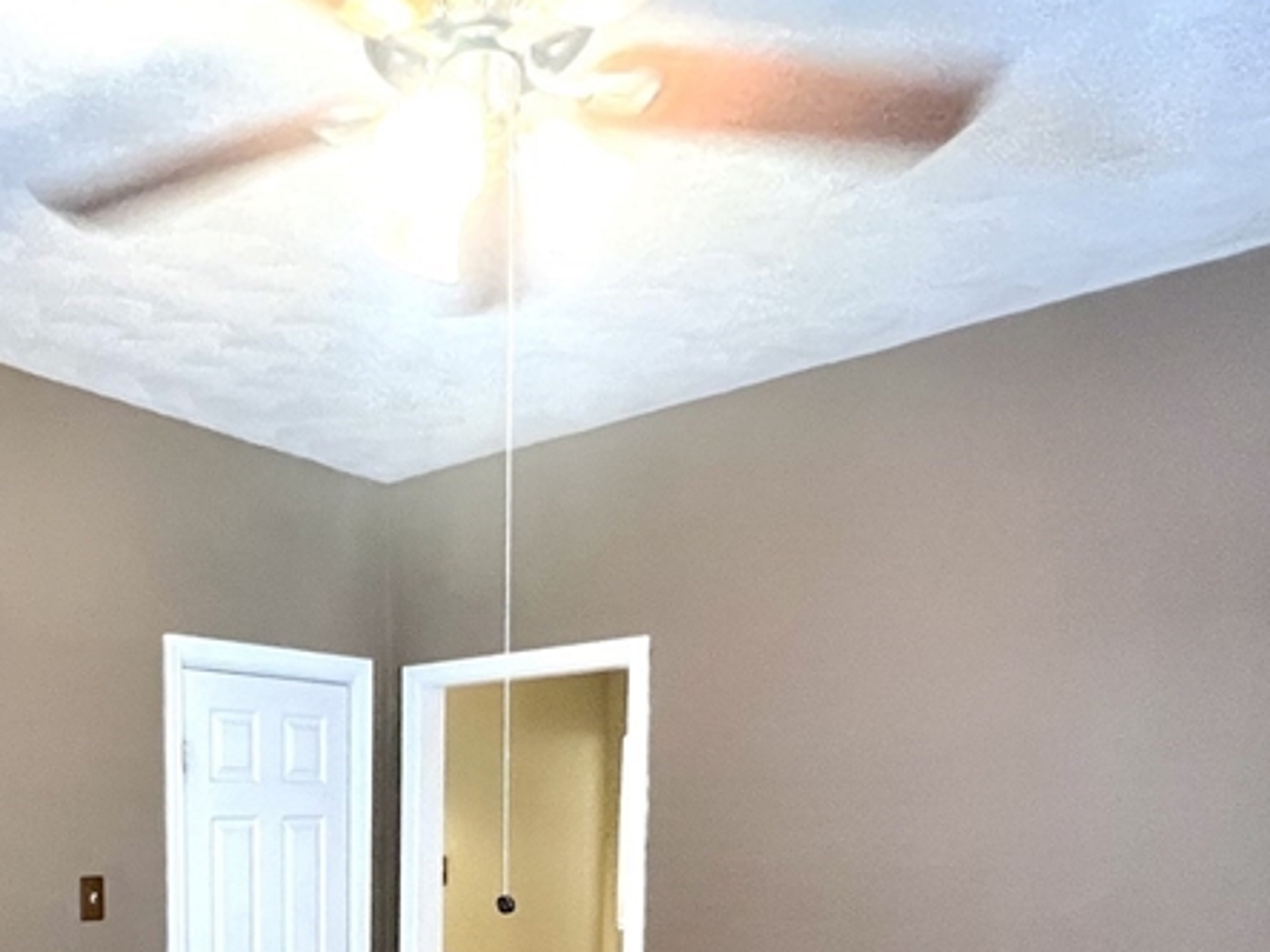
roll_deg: +0.2
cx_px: 286
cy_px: 946
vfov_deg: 41.0
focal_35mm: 30
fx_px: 1101
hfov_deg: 56.4
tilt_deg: -5.5
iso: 500
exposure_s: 1/60
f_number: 1.8
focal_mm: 1.57
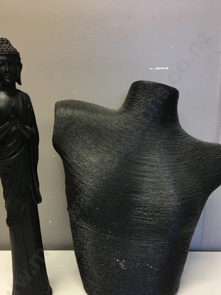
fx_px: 298
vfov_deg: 52.3
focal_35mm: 35
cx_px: 100
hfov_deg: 40.7
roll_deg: -0.3
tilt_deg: -14.5
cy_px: 176
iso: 32
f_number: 2.2
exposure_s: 1/17
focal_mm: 4.15
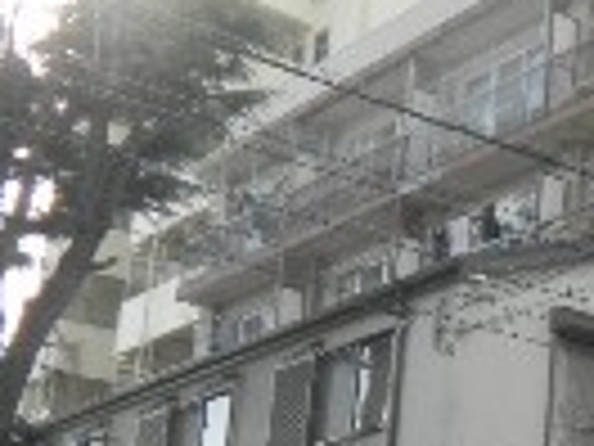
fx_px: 1630
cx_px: 896
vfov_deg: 15.4
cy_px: 365
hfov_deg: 18.3
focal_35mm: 95
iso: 113
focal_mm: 5
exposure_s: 1/384
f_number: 3.9
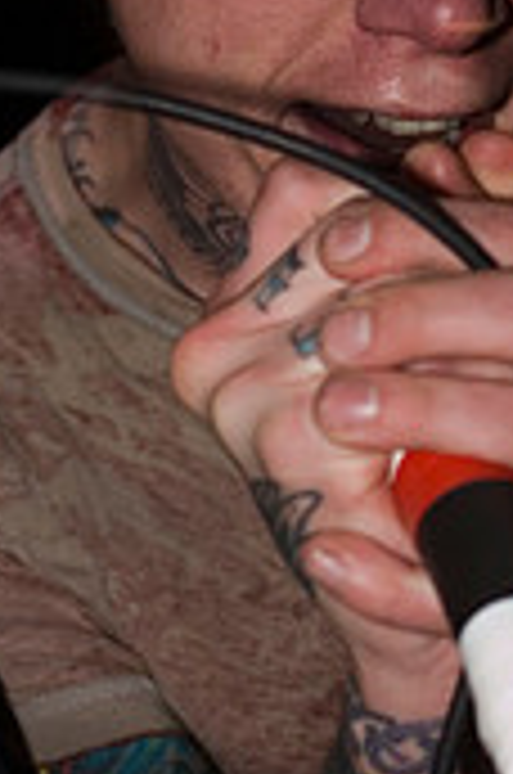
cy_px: 212
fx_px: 2947
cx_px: 353
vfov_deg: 14.9
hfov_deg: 9.9
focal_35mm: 137
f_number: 2.8
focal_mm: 35
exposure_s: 1/60
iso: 800
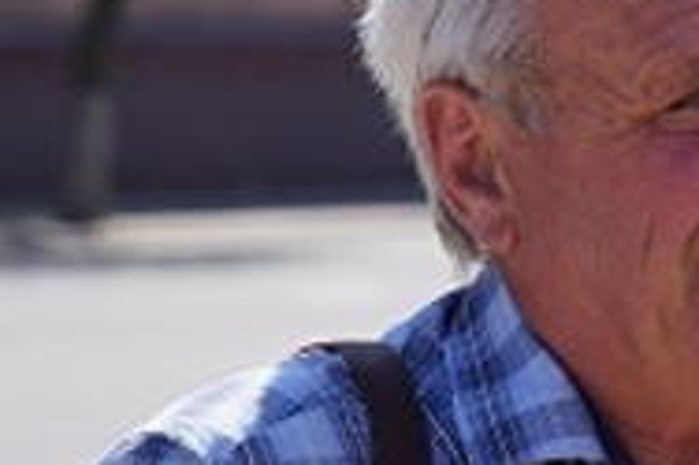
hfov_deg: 7.3
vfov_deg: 4.9
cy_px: 636
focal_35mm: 280
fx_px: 5432
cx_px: 844
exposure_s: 1/400
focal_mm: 70
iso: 100
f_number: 4.5
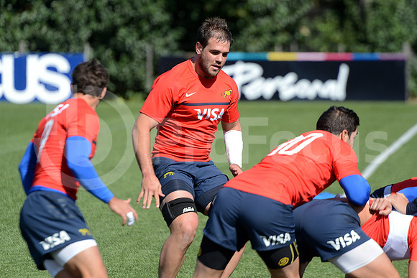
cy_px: 139
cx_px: 208
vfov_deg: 5.1
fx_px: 3128
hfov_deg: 7.6
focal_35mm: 270
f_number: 4
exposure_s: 1/1600
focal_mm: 270
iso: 400
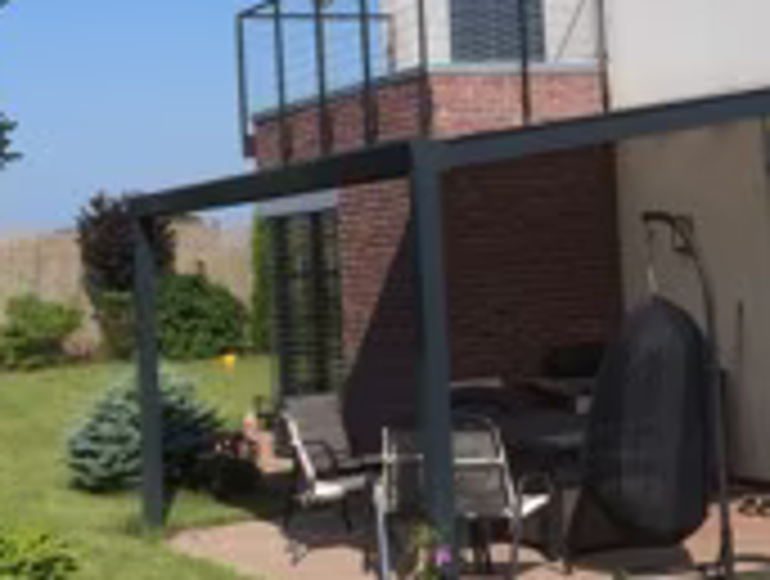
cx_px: 666
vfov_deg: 17.4
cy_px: 76
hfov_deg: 22.8
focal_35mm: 84
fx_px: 1872
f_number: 2.2
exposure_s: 1/3425
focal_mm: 4.12
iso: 40
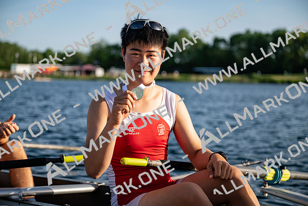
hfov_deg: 31.0
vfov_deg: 20.9
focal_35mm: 65
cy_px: 103
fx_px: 556
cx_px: 154
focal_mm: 65
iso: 64
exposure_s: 1/1600
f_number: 2.8
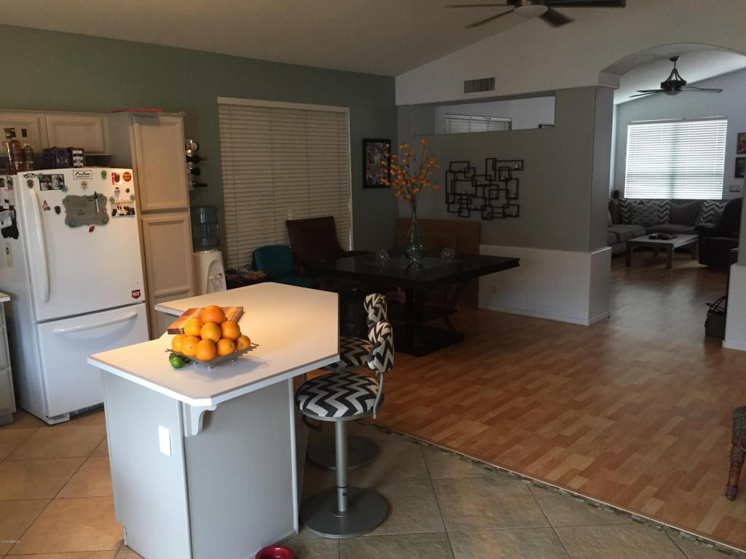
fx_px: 625
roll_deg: +0.7
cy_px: 280
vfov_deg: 48.2
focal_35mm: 29
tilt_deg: -10.0
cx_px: 373
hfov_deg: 61.7
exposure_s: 1/30
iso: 200
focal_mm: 4.15
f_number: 2.2
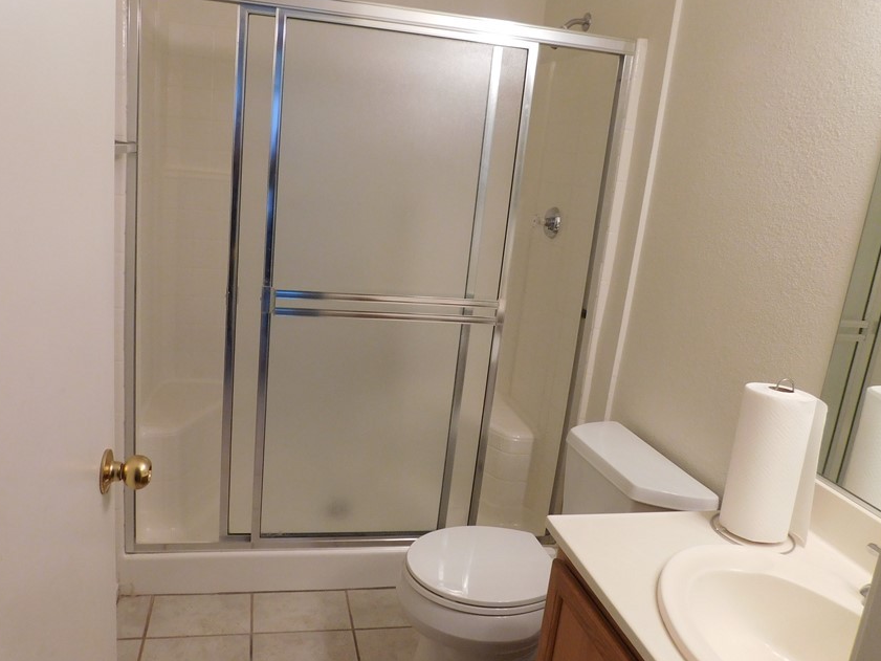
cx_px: 403
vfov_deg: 49.8
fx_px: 713
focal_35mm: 28
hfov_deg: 63.3
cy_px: 327
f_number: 3
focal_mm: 4
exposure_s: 1/30
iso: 200
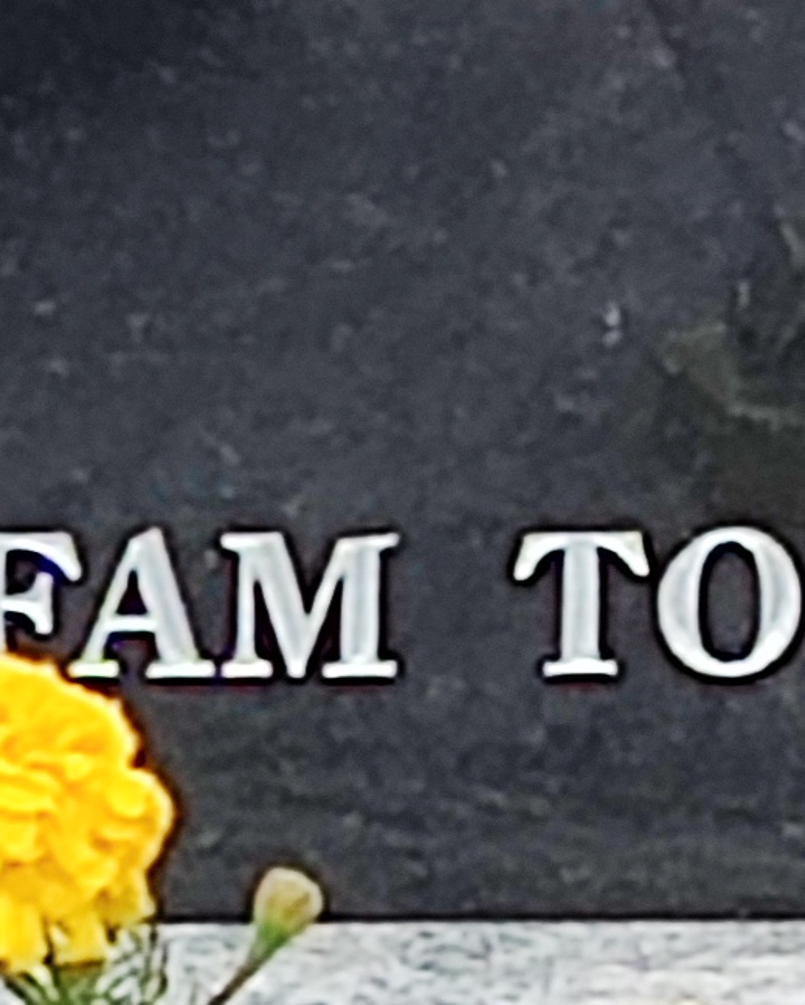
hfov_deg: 2.7
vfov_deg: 3.4
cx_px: 16
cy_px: 185
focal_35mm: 572
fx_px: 17023
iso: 50
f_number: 1.79
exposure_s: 1/745
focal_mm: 4.71
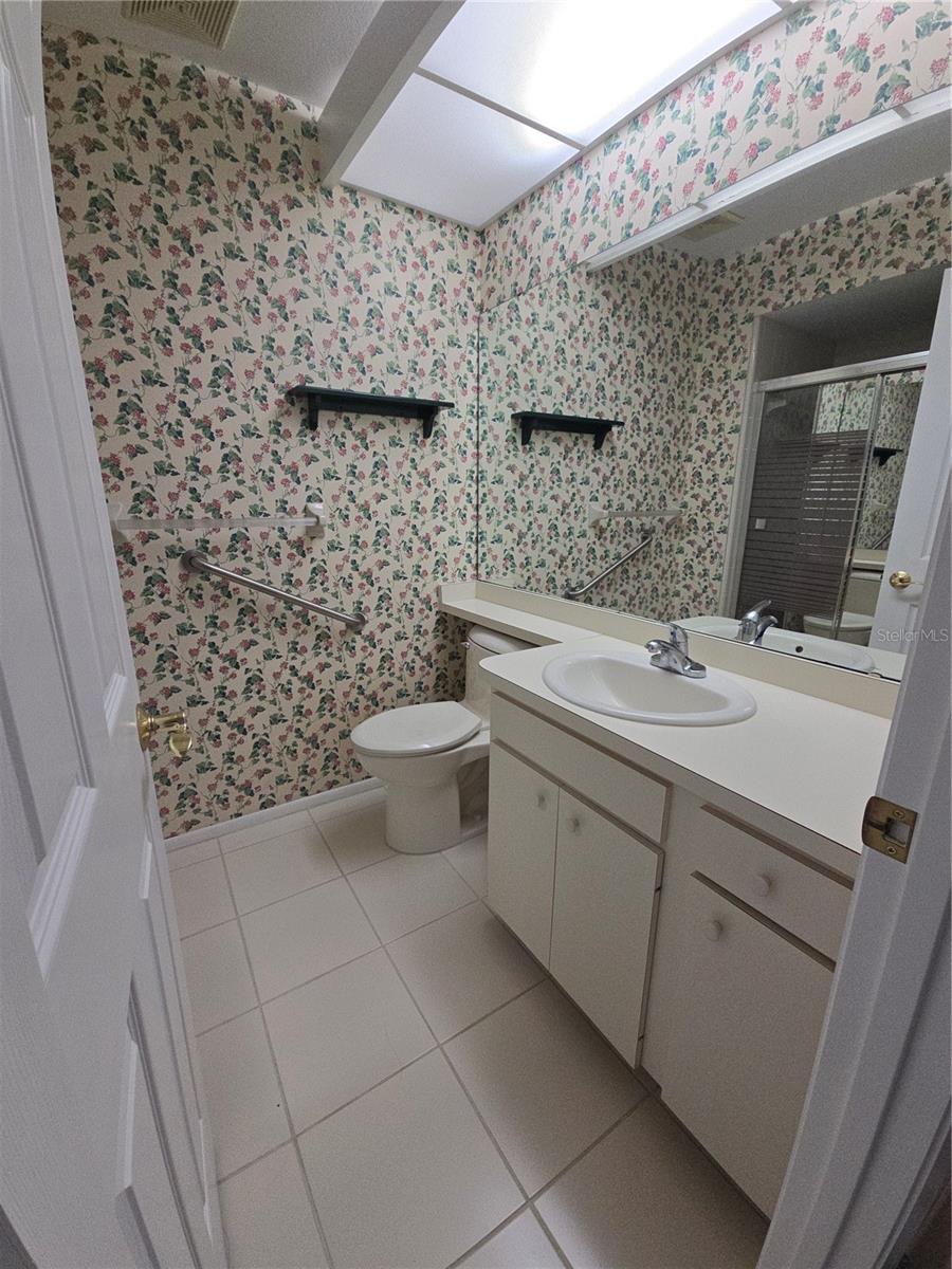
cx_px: 476
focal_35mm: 13
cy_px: 634
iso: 80
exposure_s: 1/120
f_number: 2.2
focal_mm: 2.2
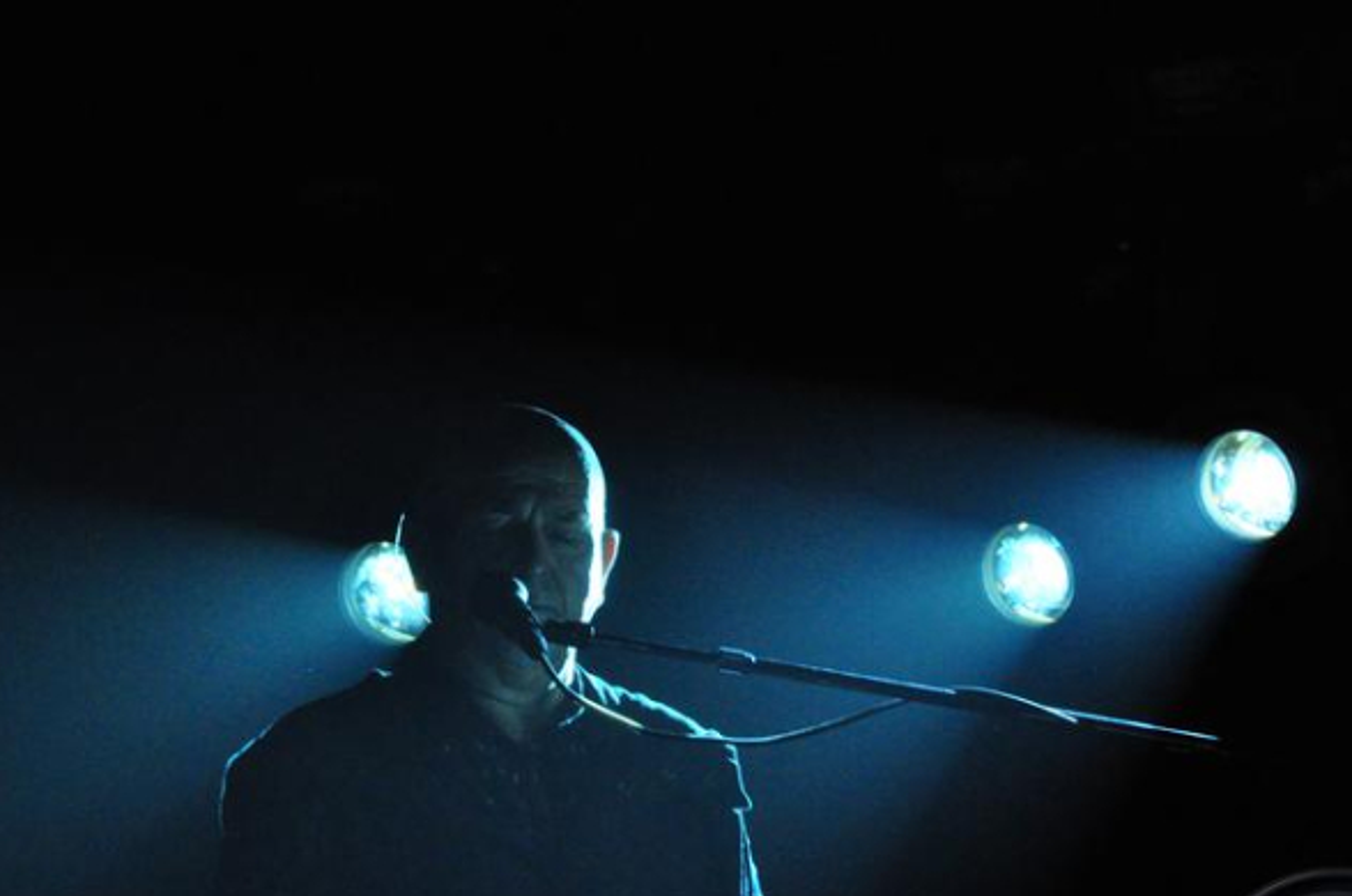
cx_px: 593
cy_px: 592
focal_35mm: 408
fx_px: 15297
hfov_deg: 5.1
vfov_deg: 3.4
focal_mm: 200
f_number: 13
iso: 3200
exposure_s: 1/180
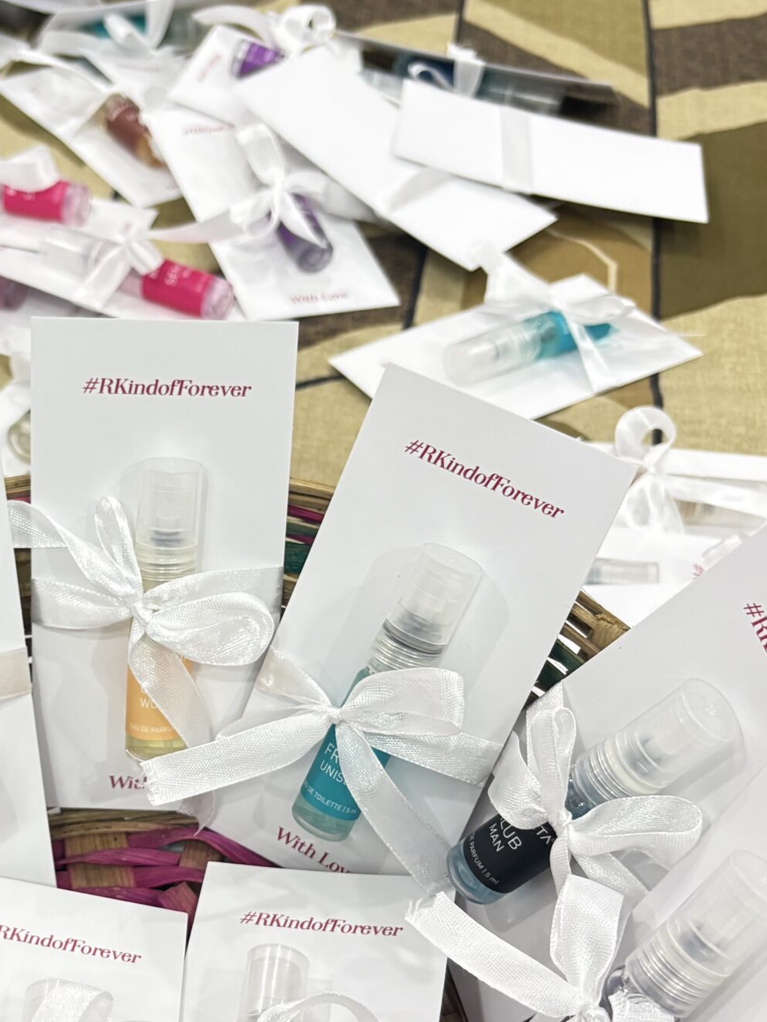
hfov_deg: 28.2
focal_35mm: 50
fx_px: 1477
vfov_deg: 37.5
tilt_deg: -47.4
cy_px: 723
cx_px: 100
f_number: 1.6
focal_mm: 5.96
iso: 250
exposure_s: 1/50
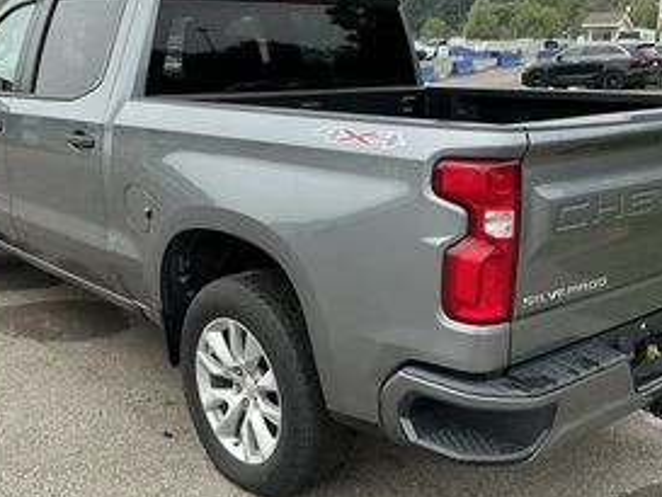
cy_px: 267
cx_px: 337
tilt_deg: -15.9
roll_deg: +0.6
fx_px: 784
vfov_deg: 35.1
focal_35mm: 41
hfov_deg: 45.8
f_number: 1.8
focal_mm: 3
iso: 25
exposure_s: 1/829
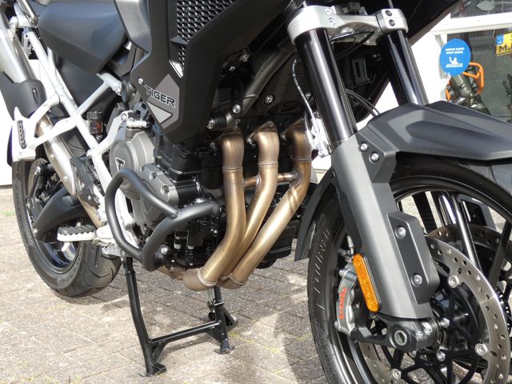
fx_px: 740
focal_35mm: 50
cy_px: 192
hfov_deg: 38.2
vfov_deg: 29.1
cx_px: 256
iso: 80
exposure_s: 1/125
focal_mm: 9
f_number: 3.9
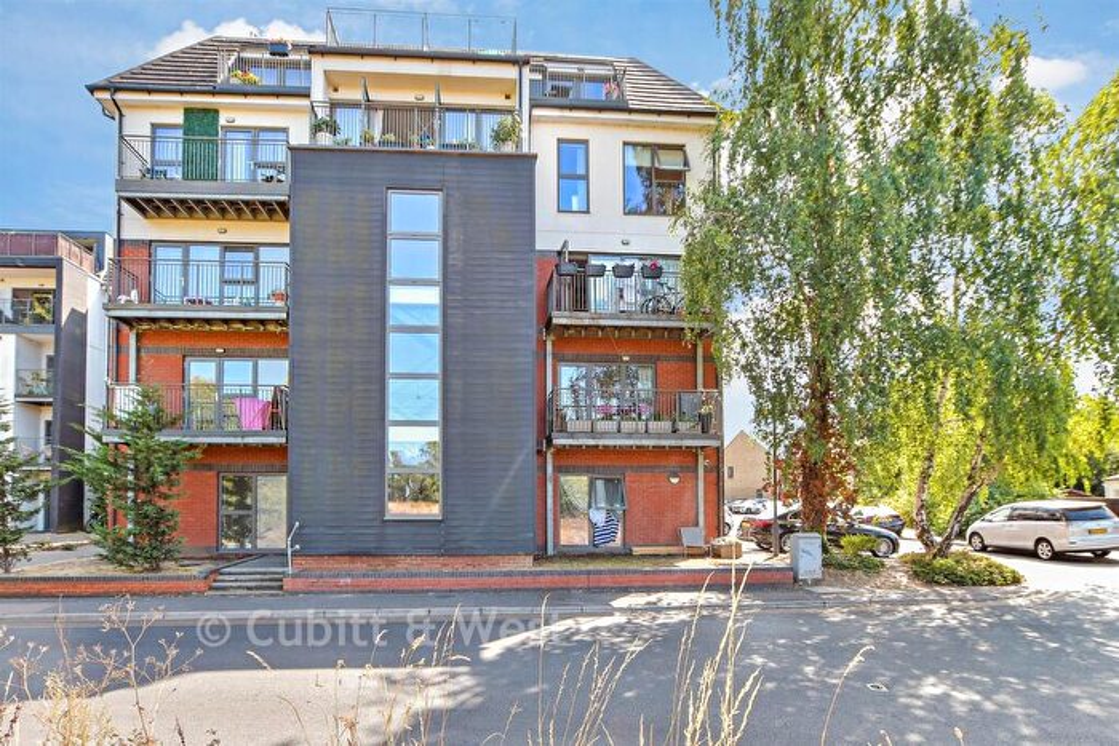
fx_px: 466
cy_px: 373
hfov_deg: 100.4
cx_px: 560
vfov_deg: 77.4
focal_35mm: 15
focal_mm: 10
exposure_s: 1/50
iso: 160
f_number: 8
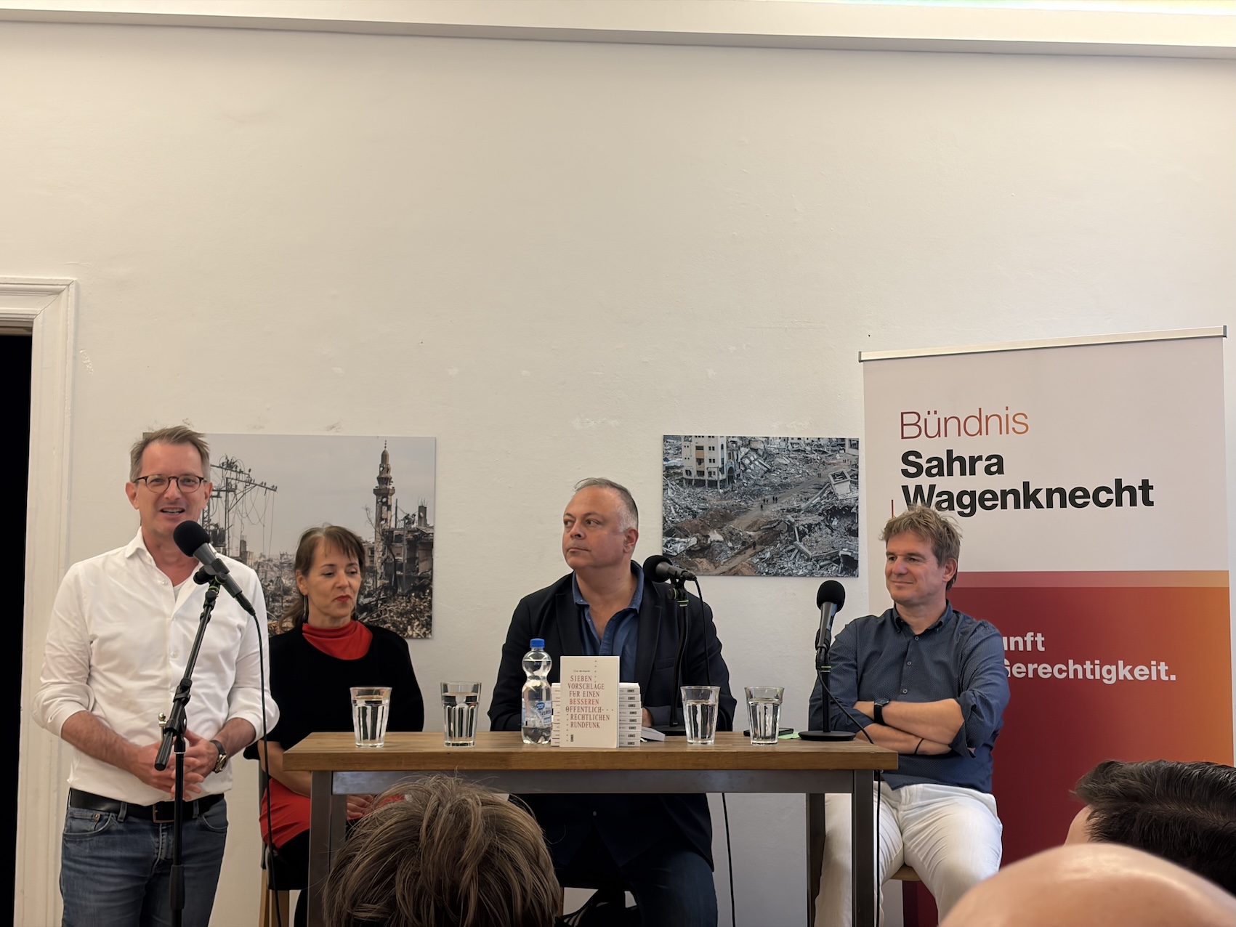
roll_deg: -0.1
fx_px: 1857
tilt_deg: +3.8
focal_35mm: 52
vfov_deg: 28.0
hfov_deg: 36.8
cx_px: 618
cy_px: 464
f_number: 1.6
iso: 50
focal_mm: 5.96
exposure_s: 1/50
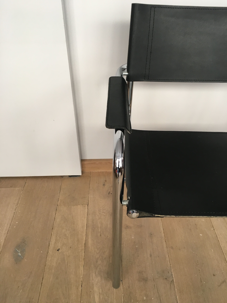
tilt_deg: -38.6
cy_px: 152
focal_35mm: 29
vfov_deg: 61.7
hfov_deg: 48.2
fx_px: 254
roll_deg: +0.0
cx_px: 114
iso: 100
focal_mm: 4.15
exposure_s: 1/33
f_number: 2.2
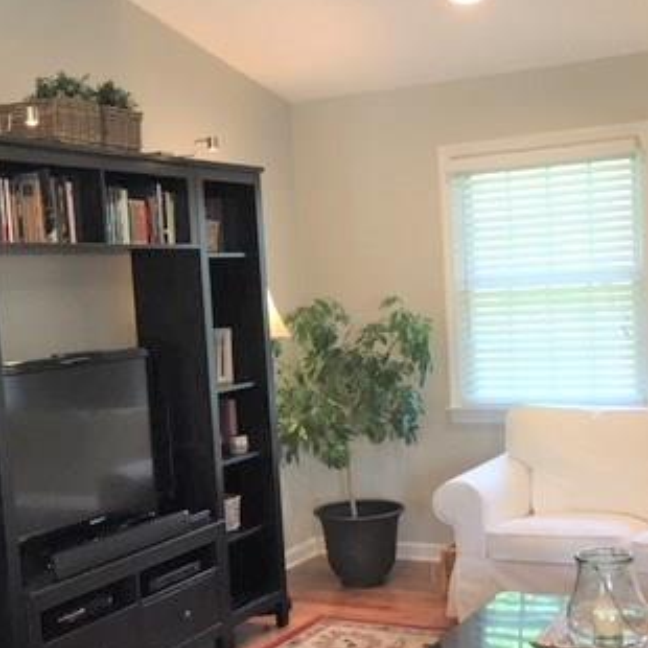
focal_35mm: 53
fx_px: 1122
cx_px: 328
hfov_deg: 32.2
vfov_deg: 32.1
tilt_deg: -5.2
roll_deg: +4.1
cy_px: 391
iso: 50
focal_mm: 4.15
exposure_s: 1/30
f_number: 2.2
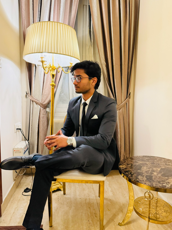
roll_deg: -0.9
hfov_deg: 54.9
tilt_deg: -5.7
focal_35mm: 25
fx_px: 166
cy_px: 113
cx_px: 84
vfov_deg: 69.4
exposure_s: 1/33
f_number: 1.78
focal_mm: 6.86
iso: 1000
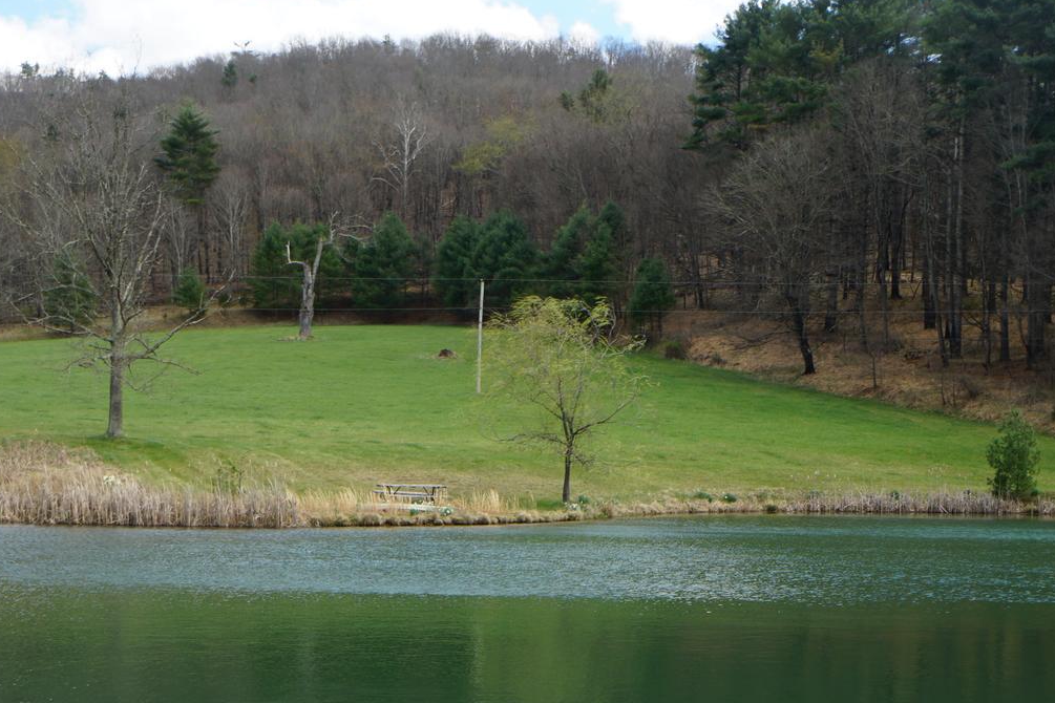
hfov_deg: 36.2
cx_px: 507
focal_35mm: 55
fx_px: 1612
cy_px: 521
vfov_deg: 24.4
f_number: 8
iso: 100
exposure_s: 1/100
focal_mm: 18
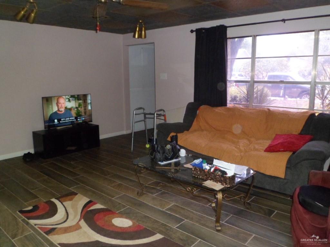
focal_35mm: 27
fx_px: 257
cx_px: 165
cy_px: 124
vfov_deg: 51.4
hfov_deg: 65.3
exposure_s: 1/45
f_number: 3.3
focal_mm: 4.9
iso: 400
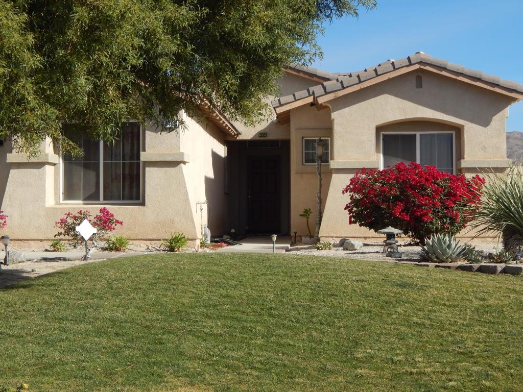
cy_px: 196
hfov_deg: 31.7
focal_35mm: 61
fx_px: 922
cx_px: 262
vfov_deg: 24.0
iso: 125
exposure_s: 1/1000
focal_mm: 10.9
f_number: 4
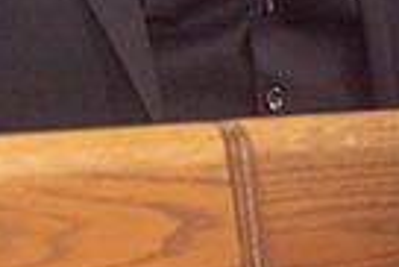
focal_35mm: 639
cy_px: -254
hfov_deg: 3.2
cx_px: -428
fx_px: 7090
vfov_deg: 2.2
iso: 2000
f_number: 2.8
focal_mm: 150
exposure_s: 1/250
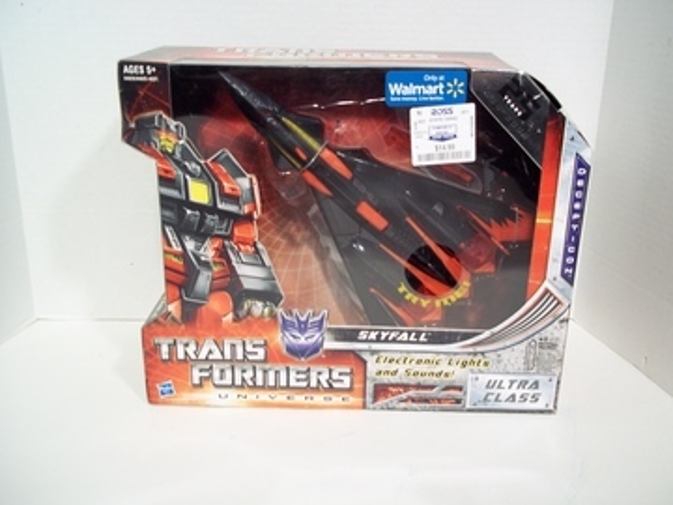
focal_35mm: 36
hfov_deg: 51.4
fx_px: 700
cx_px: 336
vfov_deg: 39.7
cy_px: 252
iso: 80
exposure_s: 1/40
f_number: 3.1
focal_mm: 6.5
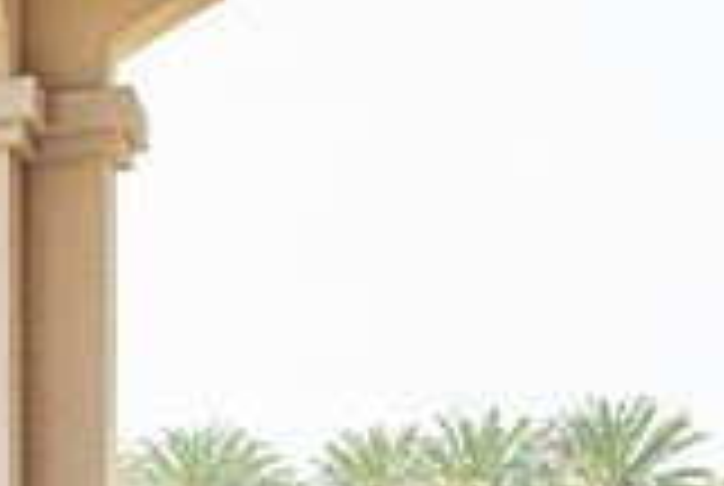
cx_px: -558
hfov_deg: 17.3
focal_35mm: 97
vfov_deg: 12.9
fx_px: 1954
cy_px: 866
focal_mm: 27
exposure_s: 1/250
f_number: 8
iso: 250
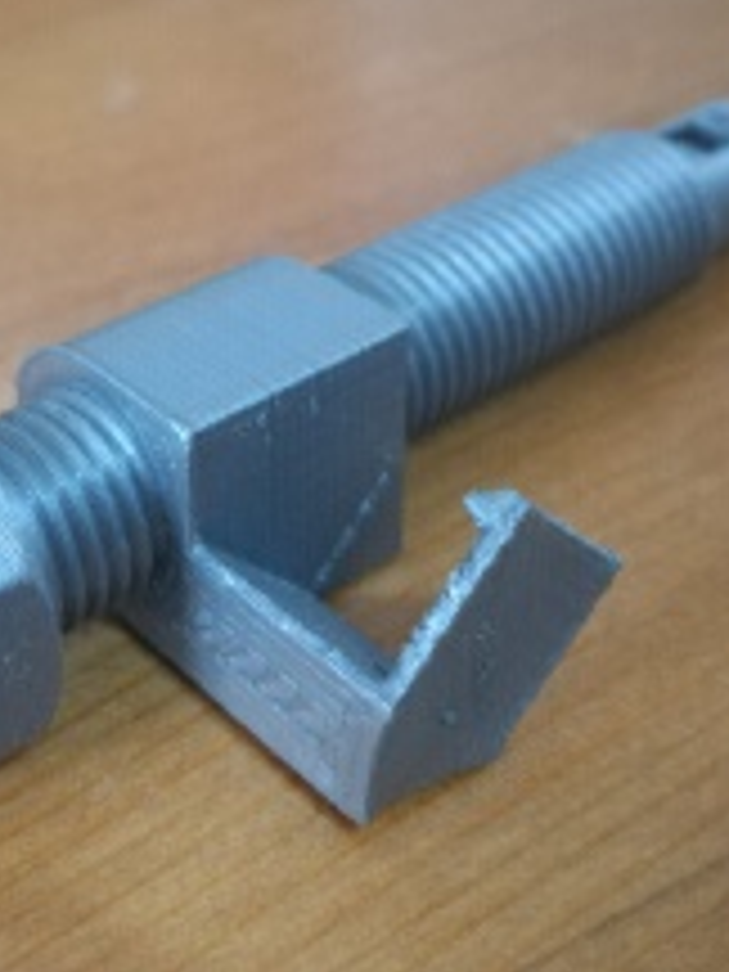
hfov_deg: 28.8
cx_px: 202
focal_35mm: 50
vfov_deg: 38.0
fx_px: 1404
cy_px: 364
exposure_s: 1/12.5
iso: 1250
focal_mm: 3.79
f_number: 2
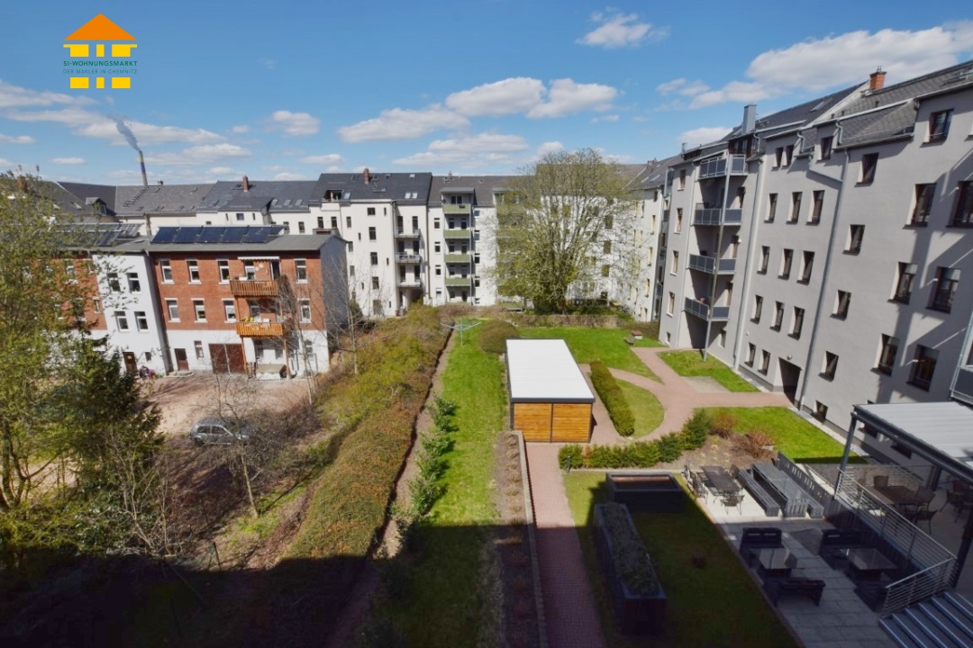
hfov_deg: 100.4
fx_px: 405
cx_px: 486
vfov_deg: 77.3
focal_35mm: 15
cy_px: 324
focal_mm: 10
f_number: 11
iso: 200
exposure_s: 1/500
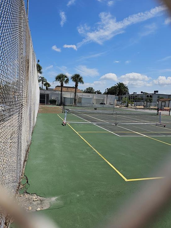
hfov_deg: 56.8
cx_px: 87
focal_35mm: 24
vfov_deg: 71.6
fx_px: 158
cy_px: 111
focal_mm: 6.3
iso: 10
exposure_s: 1/1567
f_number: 1.7
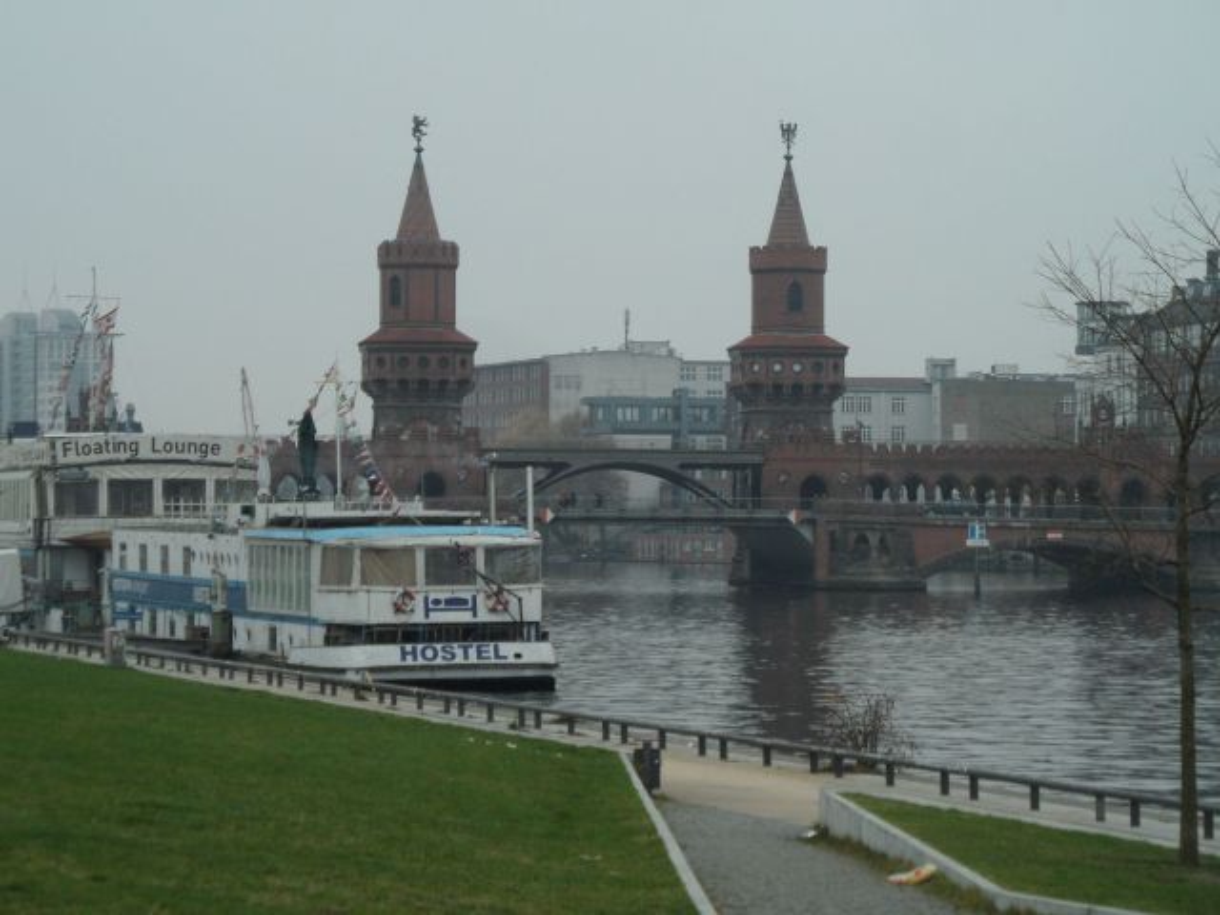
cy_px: 458
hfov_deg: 16.4
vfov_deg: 12.3
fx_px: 4229
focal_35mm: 120
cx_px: 610
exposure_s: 1/180
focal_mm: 20
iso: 80
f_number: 4.4
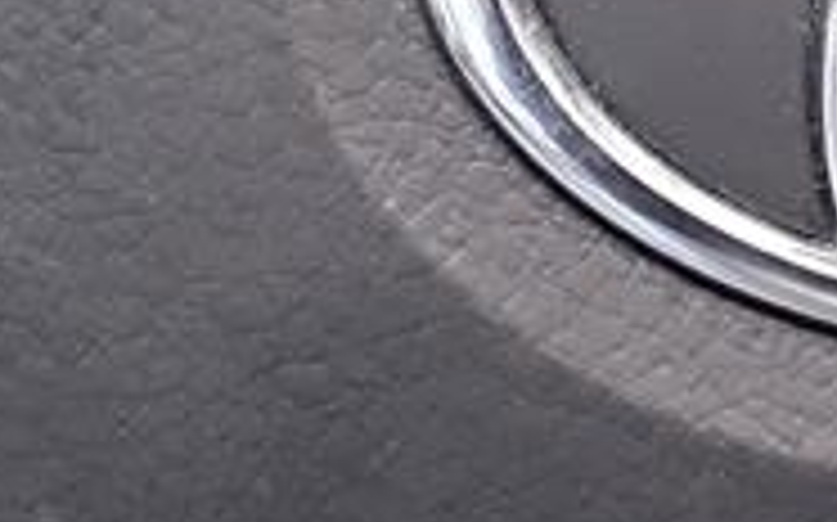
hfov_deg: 19.9
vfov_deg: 12.5
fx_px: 2325
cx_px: 796
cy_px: -135
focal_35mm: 102
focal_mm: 2.91
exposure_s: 1/50
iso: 100
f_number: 1.9
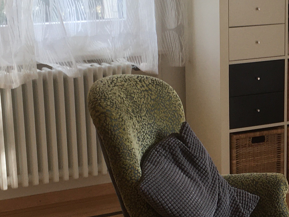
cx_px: 280
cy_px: 147
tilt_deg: -14.9
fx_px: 843
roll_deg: +1.1
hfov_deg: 19.0
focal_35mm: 101
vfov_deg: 14.6
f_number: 2.2
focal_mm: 4.15
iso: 32
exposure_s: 1/50
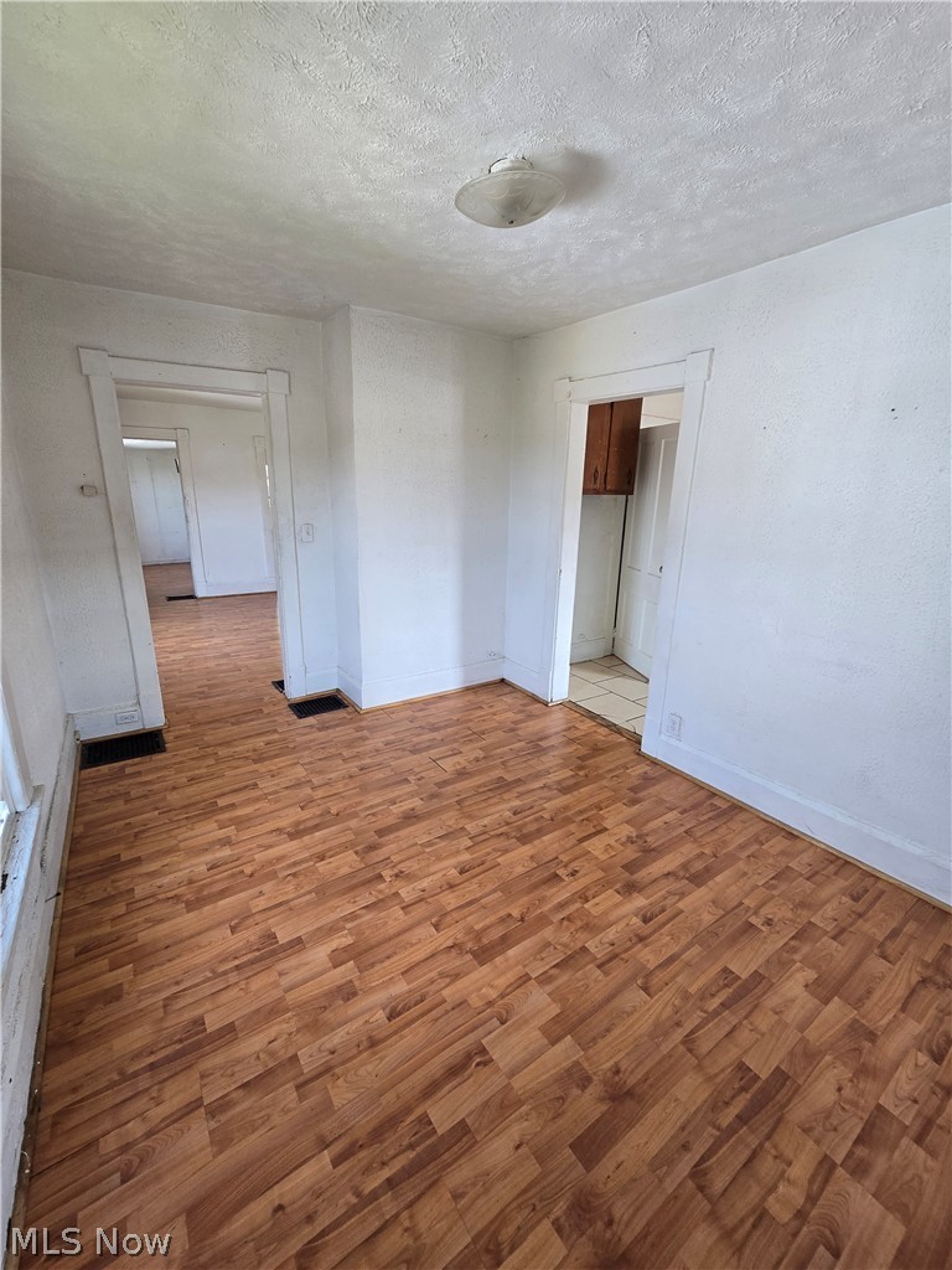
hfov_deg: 89.9
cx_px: 476
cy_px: 635
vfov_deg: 106.2
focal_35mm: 13
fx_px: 477
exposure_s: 1/60
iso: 80
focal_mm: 2.2
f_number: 2.2
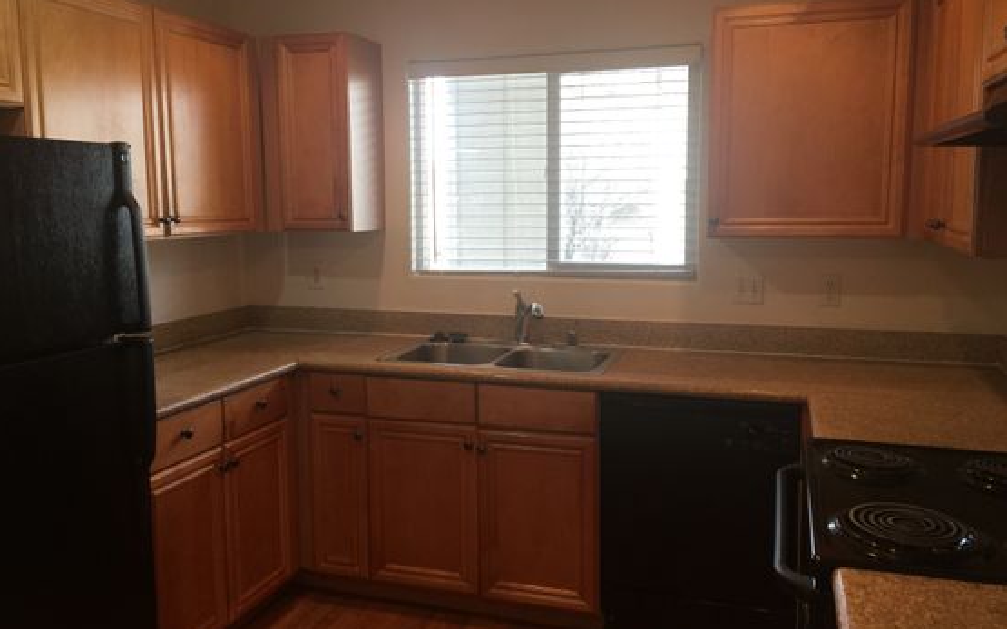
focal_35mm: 31
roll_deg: +0.6
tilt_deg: -7.5
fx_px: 851
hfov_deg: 61.2
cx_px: 503
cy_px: 308
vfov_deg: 40.6
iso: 32
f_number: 2.2
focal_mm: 4.15
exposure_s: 1/30
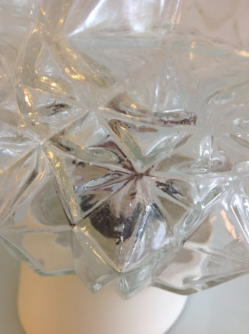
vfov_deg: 52.7
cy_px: 167
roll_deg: +13.6
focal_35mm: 35
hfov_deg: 40.6
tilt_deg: -37.5
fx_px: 337
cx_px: 124
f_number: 2.4
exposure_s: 1/15
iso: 64
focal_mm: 4.28
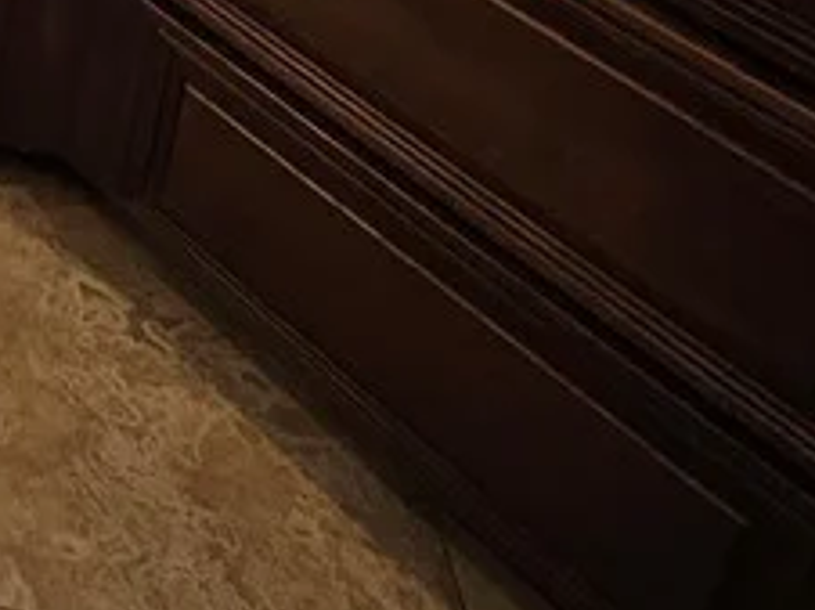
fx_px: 1388
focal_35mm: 59
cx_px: -537
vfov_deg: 17.3
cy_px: -632
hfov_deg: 23.1
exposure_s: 1/120
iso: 50
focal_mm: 1.7
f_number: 2.2
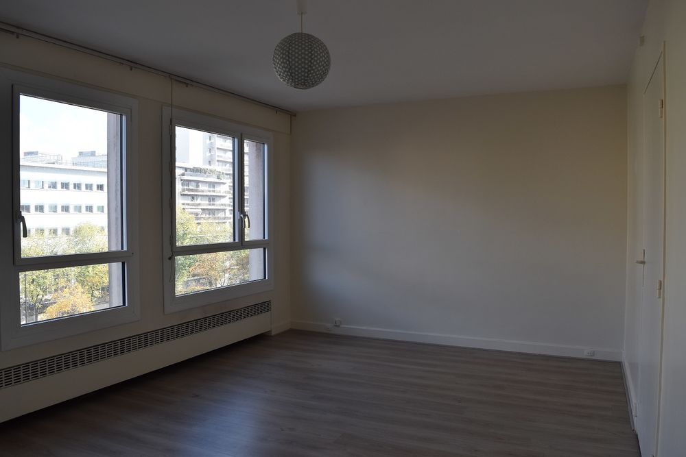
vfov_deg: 47.9
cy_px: 228
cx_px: 343
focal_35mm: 27
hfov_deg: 67.4
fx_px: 515
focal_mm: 18
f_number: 8
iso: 400
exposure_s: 1/250
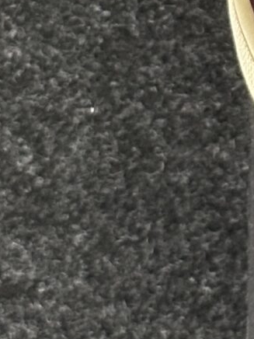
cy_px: -321
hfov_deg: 5.1
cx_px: 616
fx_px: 2759
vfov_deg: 6.8
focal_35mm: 282
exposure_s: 1/25
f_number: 1.78
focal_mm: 6.86
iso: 500
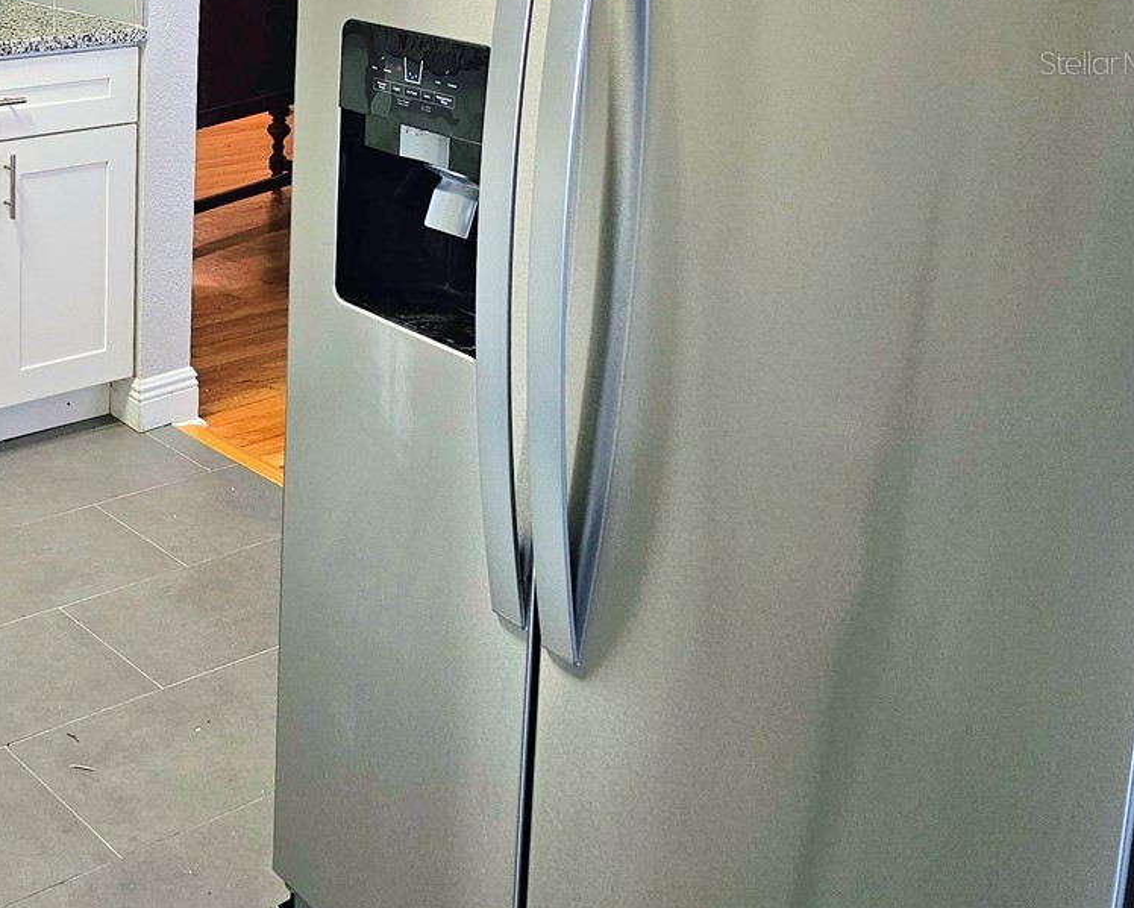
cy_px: 62
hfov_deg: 34.8
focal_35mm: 48
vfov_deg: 29.9
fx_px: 1612
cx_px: -30
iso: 250
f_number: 1.7
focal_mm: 6.3
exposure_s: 1/120
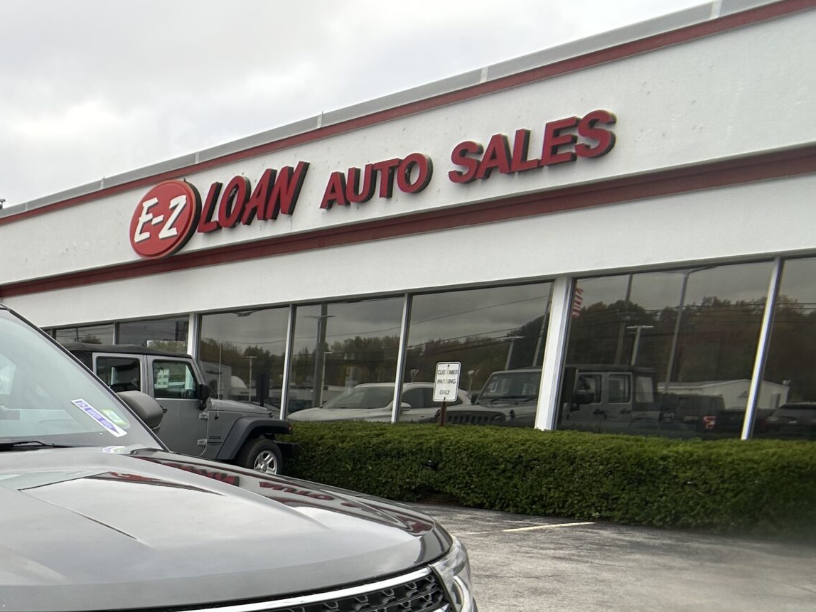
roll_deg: -1.1
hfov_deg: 30.1
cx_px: -65
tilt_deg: -14.0
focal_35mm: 58
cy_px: 649
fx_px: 1367
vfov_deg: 23.8
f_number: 1.5
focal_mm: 5.7
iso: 50
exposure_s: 1/397
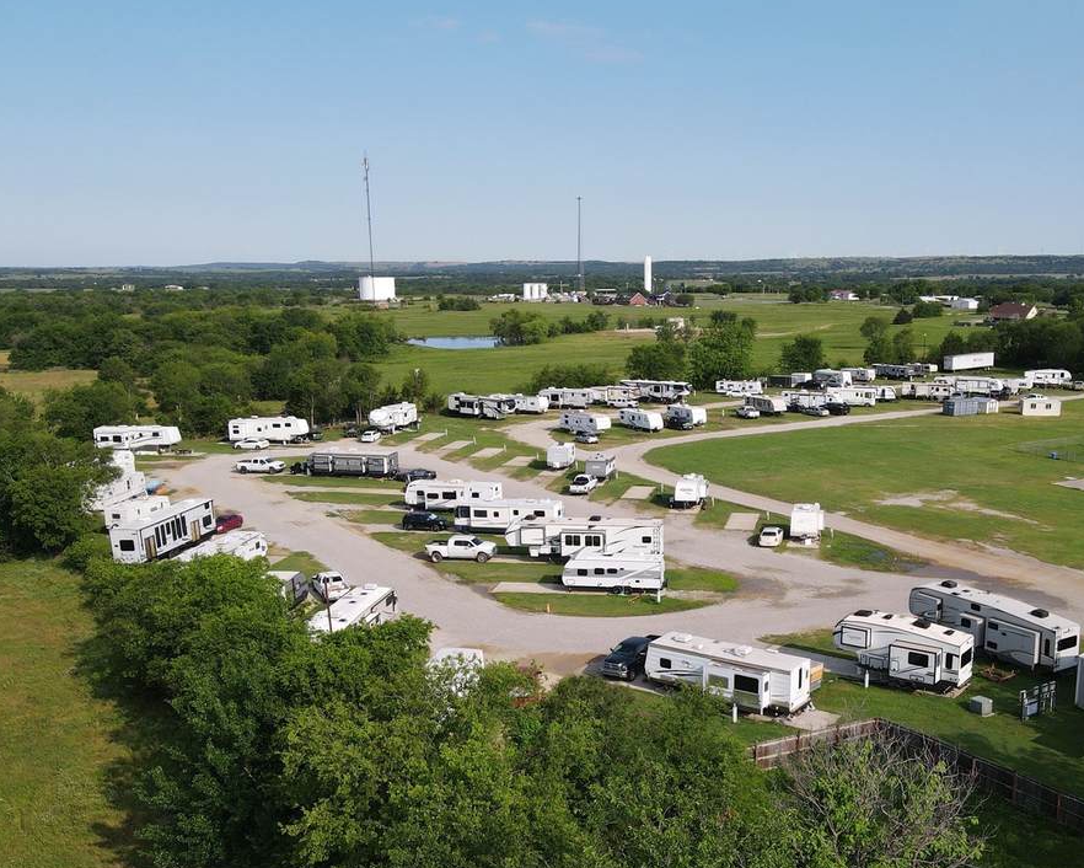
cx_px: 683
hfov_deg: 52.2
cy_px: 559
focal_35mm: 34
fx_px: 1091
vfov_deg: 42.9
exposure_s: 1/640
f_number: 2.8
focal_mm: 4.5
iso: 100
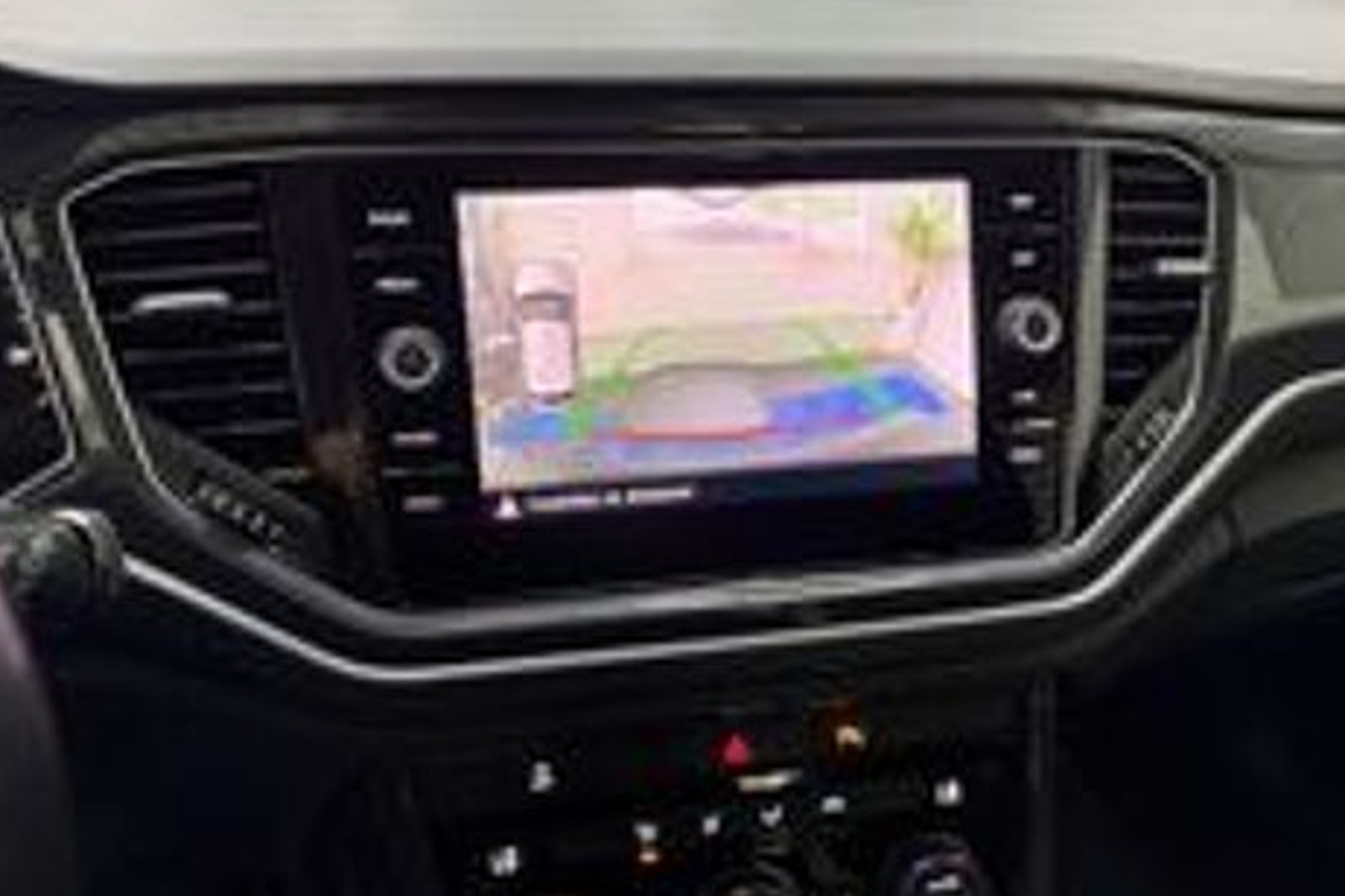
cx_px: 662
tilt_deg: -31.1
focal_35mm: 26
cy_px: 476
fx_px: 971
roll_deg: -2.6
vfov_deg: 49.5
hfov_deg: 69.4
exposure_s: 1/60
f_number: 1.78
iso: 500
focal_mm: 6.76
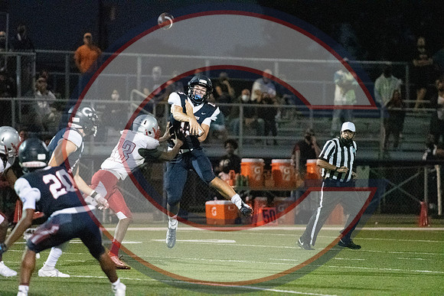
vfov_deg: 4.6
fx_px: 3701
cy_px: 148
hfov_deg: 6.9
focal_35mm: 300
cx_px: 222
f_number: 2.8
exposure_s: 1/3200
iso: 45600
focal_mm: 200
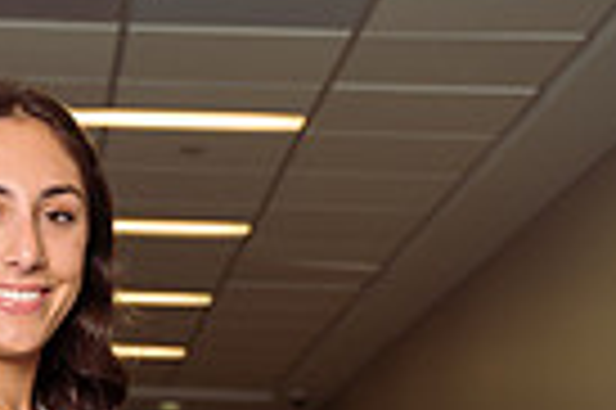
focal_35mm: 151
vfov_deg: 8.4
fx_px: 2581
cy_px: 946
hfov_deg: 13.4
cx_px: -9
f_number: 4.5
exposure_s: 1/250
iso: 250
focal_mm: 46
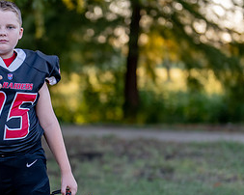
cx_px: 26
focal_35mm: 138
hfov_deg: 13.8
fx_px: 996
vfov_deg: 11.2
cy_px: 127
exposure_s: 1/500
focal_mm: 50
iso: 100
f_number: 1.2
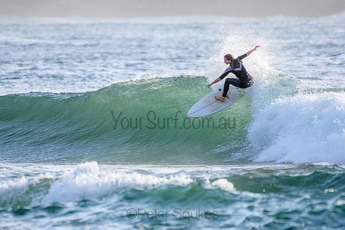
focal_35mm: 750
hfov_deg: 2.7
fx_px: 7189
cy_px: 115
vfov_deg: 1.8
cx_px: 172
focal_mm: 500
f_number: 5.6
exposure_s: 1/2000
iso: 560
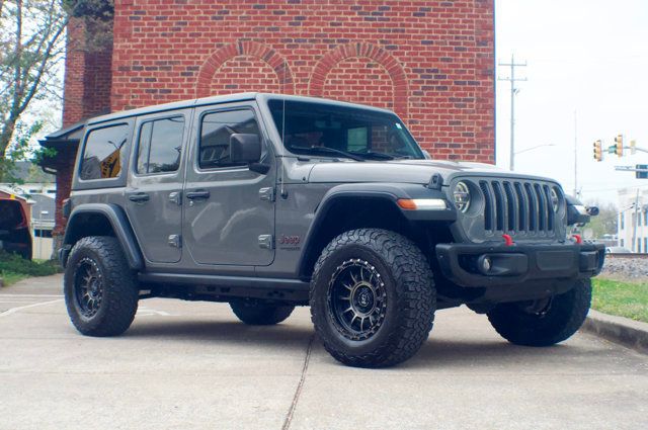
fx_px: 1348
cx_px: 324
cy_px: 215
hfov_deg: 27.0
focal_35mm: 75
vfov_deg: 18.1
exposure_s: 1/250
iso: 2000
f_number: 8
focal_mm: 50
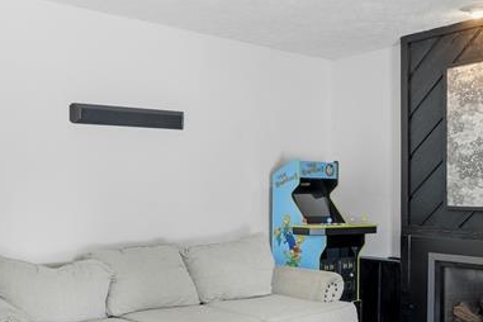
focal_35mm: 43
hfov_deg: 45.1
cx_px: 189
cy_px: 208
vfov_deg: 31.0
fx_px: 577
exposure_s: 1/125
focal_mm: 16
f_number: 8
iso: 400
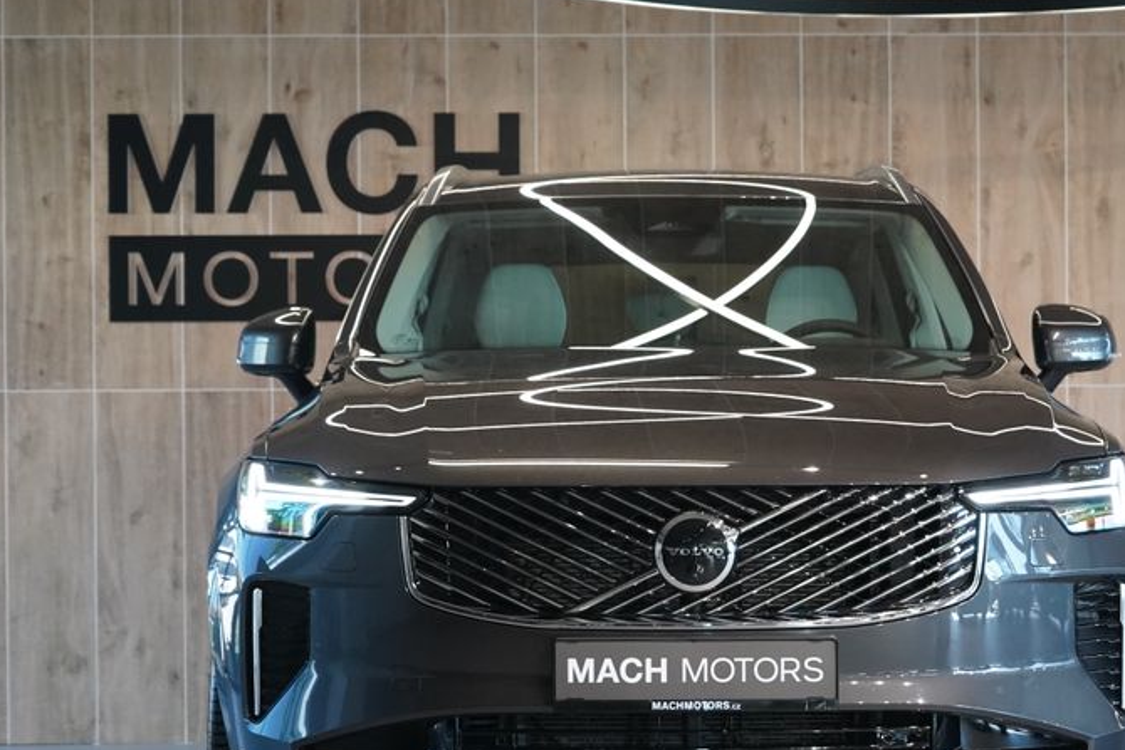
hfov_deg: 19.6
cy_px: 499
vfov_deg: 13.2
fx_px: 3250
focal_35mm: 104
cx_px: 678
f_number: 5.6
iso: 5000
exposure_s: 1/160
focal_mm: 68
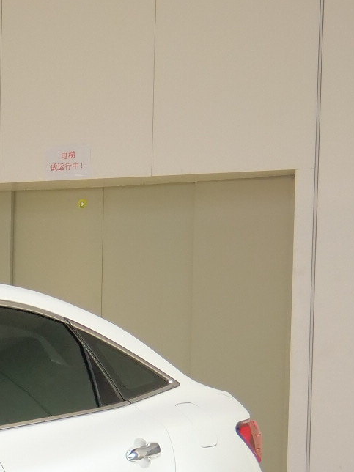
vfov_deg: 11.9
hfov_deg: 8.5
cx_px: -423
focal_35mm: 163
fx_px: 2223
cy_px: 566
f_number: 4.1
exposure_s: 1/25
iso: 800
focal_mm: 20
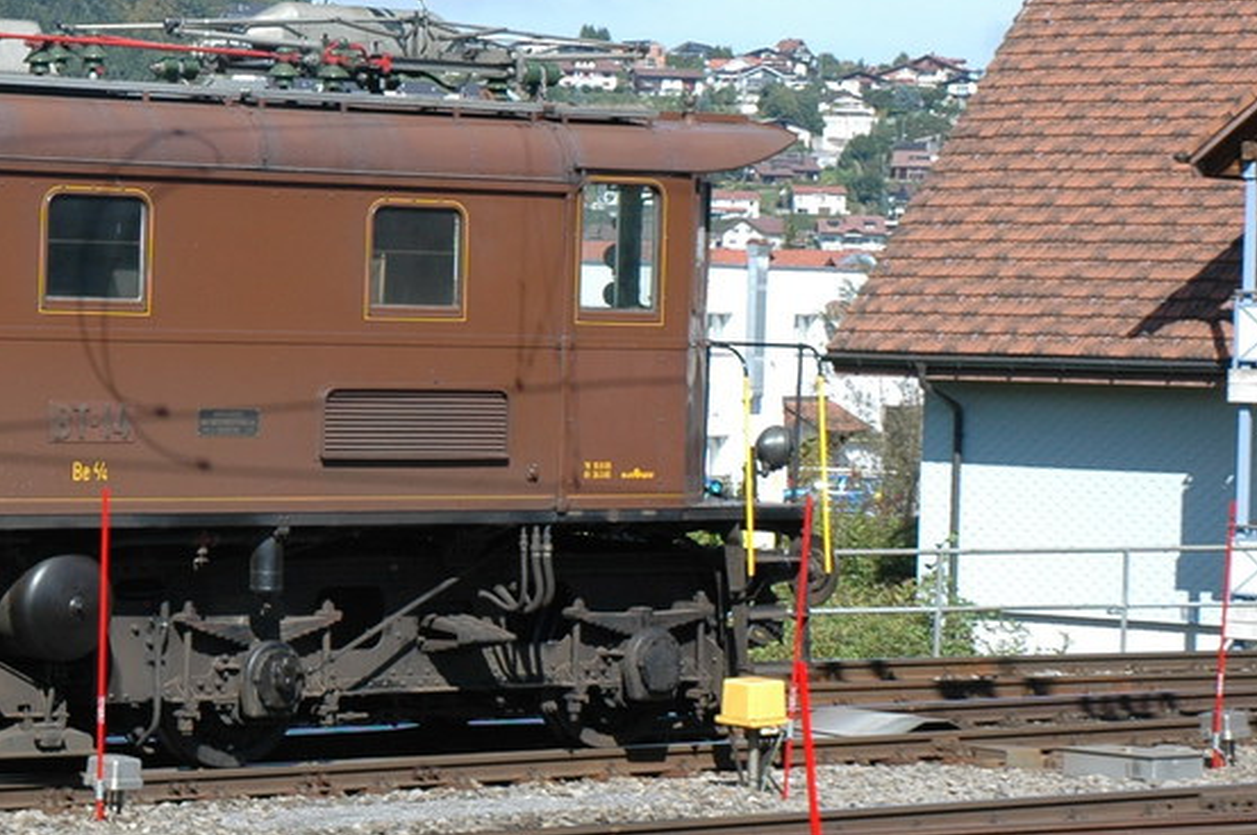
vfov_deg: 10.4
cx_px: -75
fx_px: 4602
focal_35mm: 132
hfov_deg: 15.2
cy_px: 333
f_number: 9
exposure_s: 1/320
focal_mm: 38
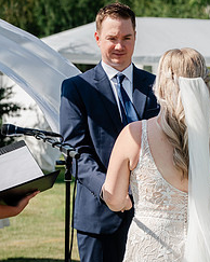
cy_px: 181
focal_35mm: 157
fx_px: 1221
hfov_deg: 9.8
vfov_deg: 12.3
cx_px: 183
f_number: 4.5
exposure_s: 1/200
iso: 250
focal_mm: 70
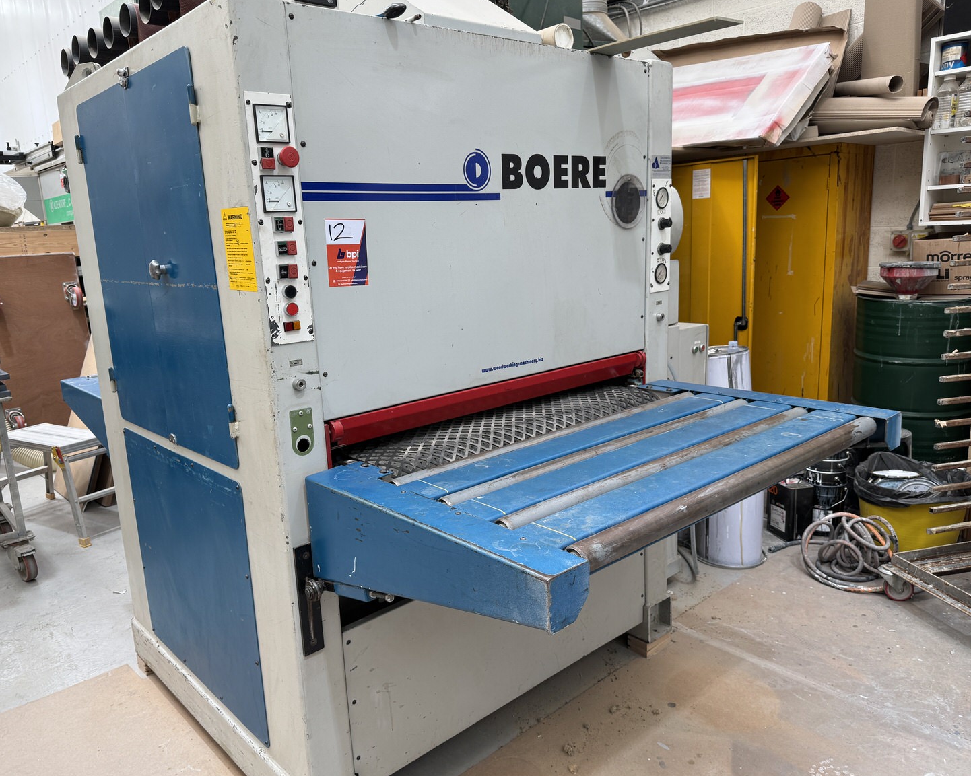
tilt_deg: -12.3
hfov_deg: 66.0
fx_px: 747
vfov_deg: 54.9
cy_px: 390
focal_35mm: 26
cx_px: 453
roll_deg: +3.9
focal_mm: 6.76
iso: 64
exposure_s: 1/100
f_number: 1.78
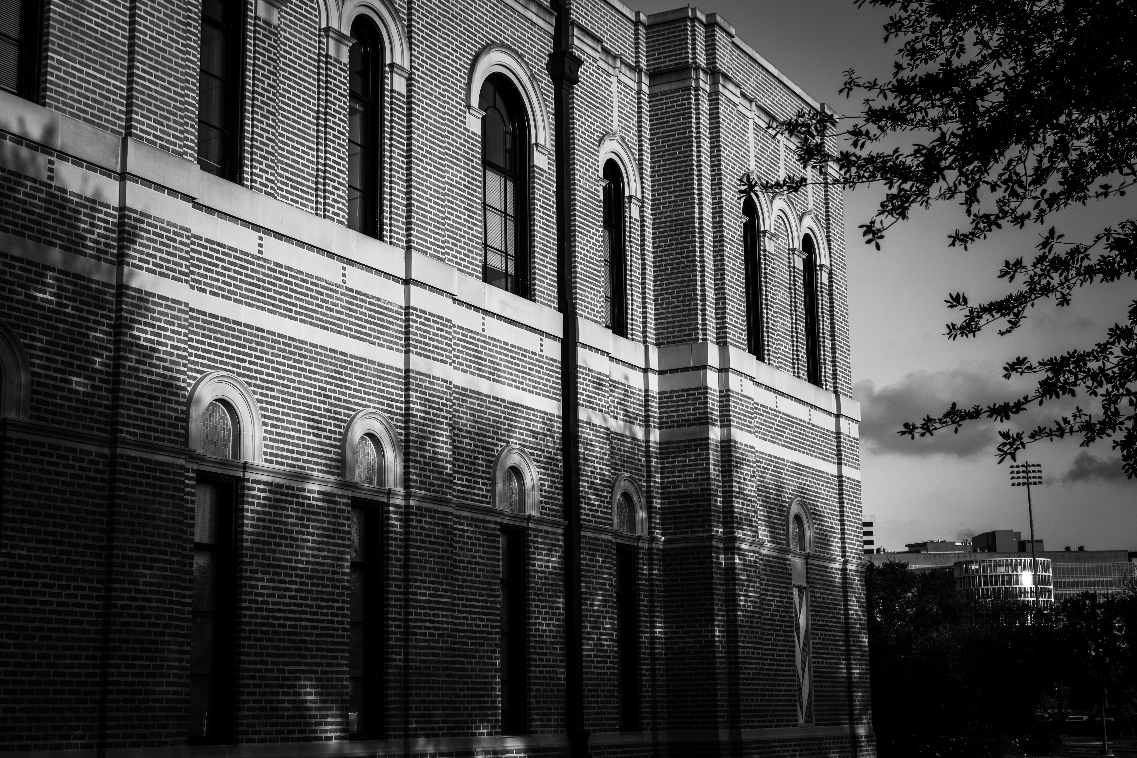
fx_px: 1658
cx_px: 568
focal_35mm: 52
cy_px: 379
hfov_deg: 37.9
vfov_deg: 25.8
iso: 100
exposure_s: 1/500
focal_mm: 35
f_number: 3.5
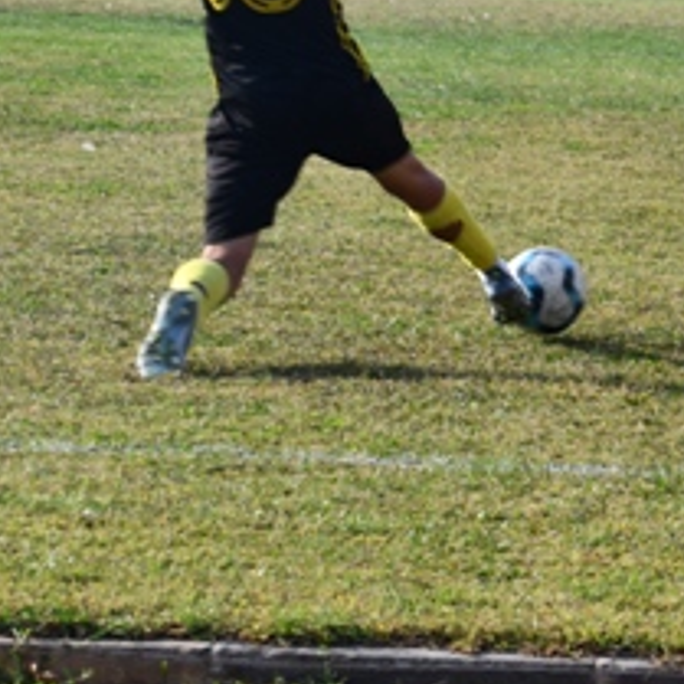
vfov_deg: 6.4
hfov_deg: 6.4
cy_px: 31
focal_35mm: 273
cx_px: 867
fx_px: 6103
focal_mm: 70
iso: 200
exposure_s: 1/250
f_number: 7.1
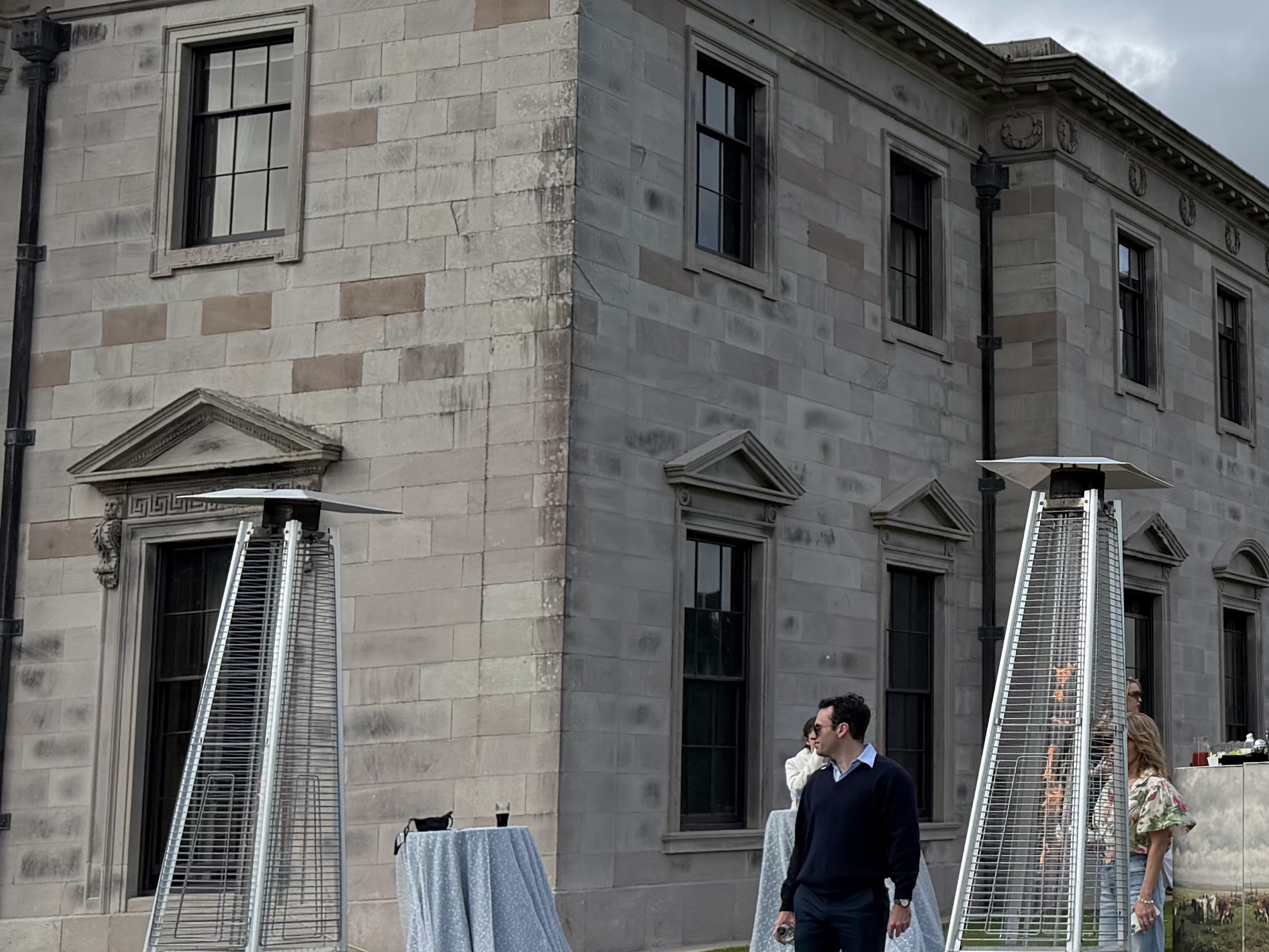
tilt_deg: +9.7
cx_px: 1549
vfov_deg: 22.5
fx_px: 2383
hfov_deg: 26.3
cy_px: 368
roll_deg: +3.3
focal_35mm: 65
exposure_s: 1/4673
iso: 80
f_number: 1.78
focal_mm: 6.76
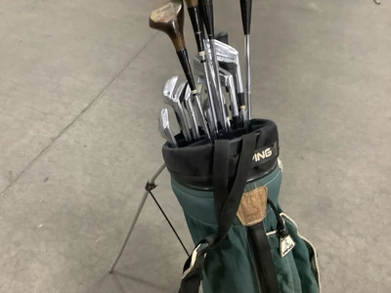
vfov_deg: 45.4
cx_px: 196
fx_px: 350
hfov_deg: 58.4
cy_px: 146
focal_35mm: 31
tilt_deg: -48.3
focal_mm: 3.3
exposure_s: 1/30
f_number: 2.4
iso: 500
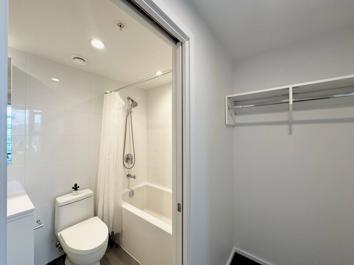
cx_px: 177
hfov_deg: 102.1
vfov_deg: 85.7
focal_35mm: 14
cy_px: 132
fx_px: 143
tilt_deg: +1.2
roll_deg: +0.5
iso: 125
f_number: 2.2
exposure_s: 1/120
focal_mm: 2.22
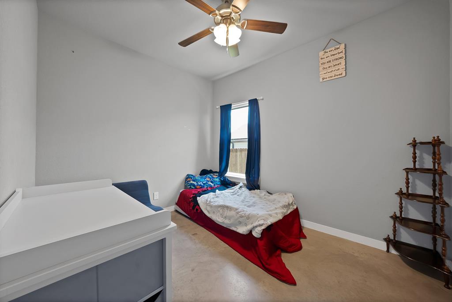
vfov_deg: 90.1
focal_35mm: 12
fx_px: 151
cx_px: 226
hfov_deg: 112.6
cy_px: 151
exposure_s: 1/3
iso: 640
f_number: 9
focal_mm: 12
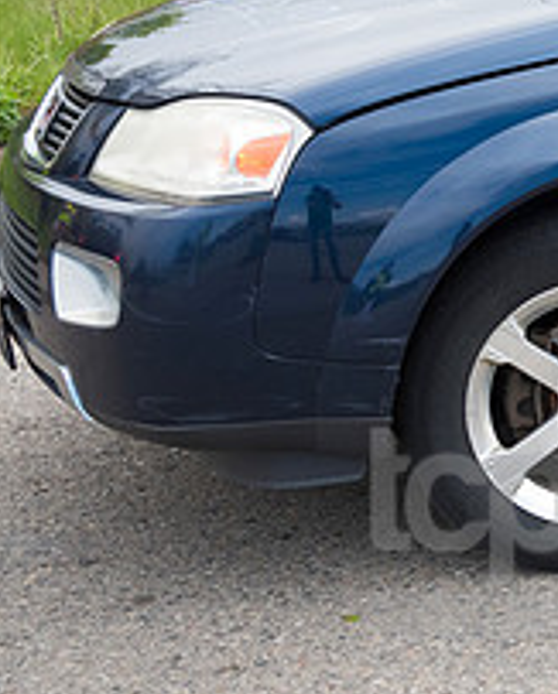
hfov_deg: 15.0
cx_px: 962
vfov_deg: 20.6
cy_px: 70
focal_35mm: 91
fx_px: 1874
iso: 1250
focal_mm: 34
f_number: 7.1
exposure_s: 1/800
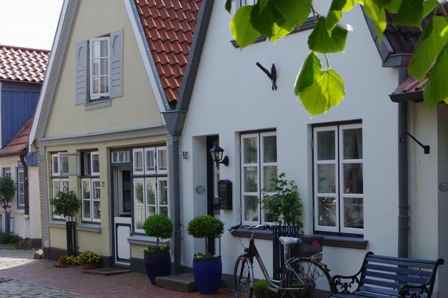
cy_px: 198
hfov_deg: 25.3
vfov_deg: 17.0
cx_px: 278
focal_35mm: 80
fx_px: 995
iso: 200
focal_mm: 32.5
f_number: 10
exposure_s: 1/160
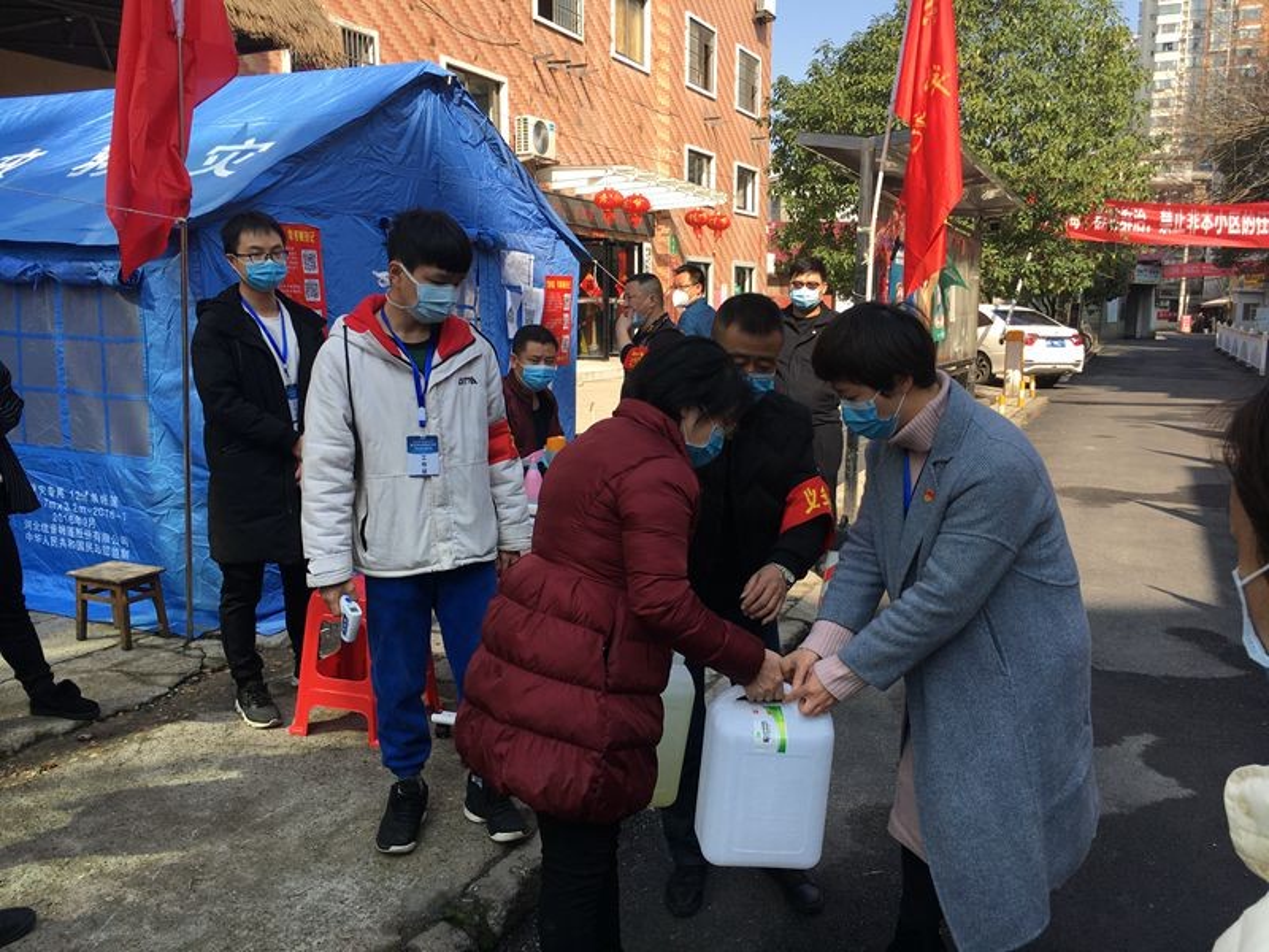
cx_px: 634
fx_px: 1063
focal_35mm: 29
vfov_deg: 48.2
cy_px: 476
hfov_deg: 61.7
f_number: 2.2
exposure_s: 1/693
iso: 25
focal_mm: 4.15
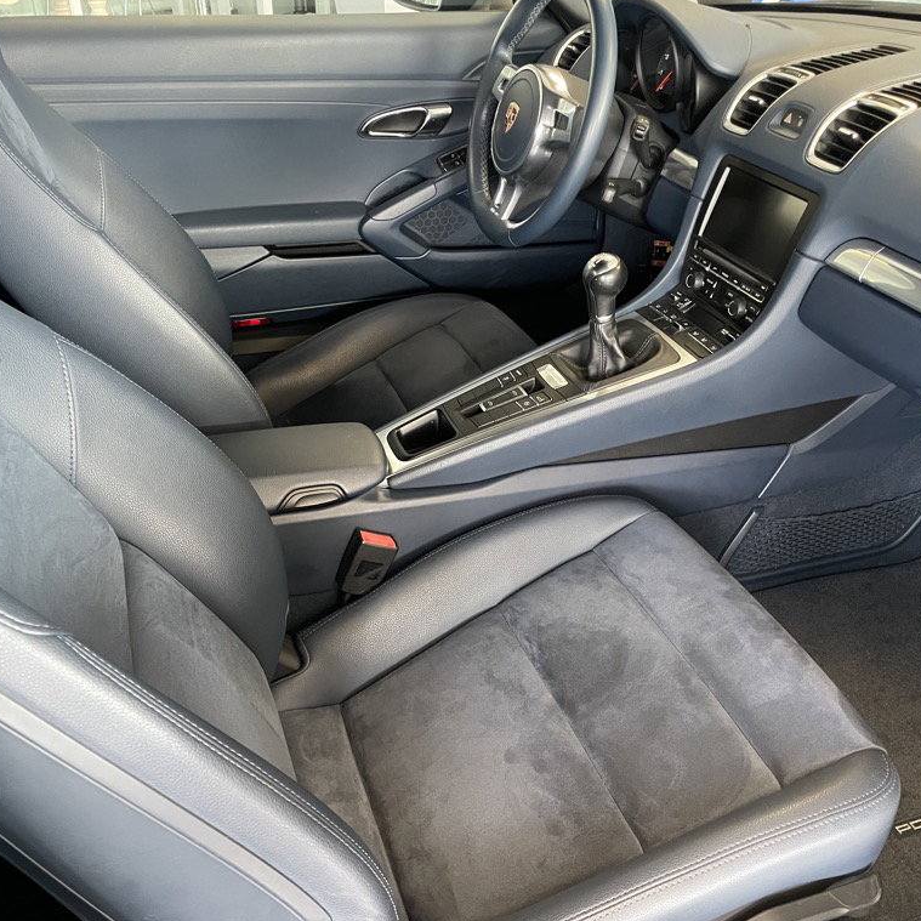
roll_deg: +0.4
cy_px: 457
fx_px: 933
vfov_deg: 52.5
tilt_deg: -32.8
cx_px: 453
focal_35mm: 31
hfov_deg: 52.5
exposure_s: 1/50
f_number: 1.6
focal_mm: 4.2
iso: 500
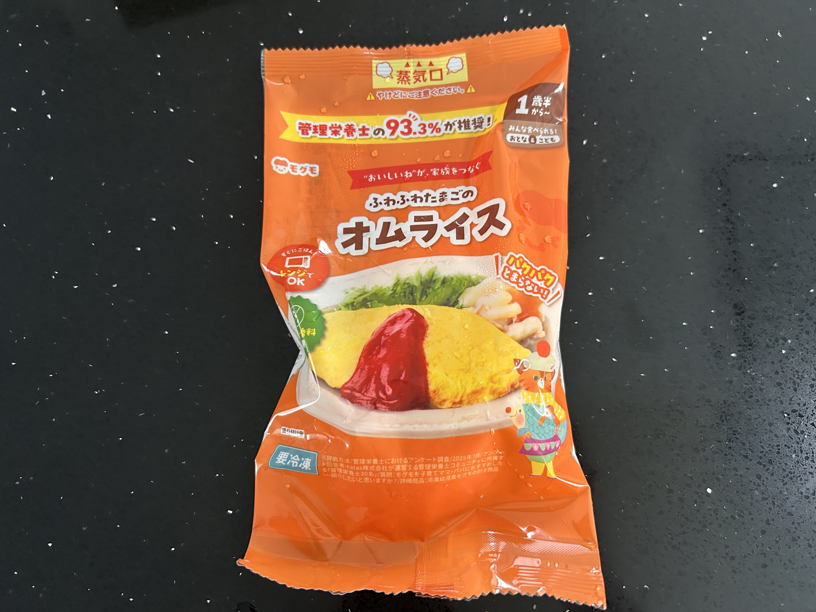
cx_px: 408
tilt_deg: -77.6
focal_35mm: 26
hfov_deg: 67.3
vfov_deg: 53.1
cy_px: 306
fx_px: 613
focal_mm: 5.7
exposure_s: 1/60
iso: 320
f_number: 1.5
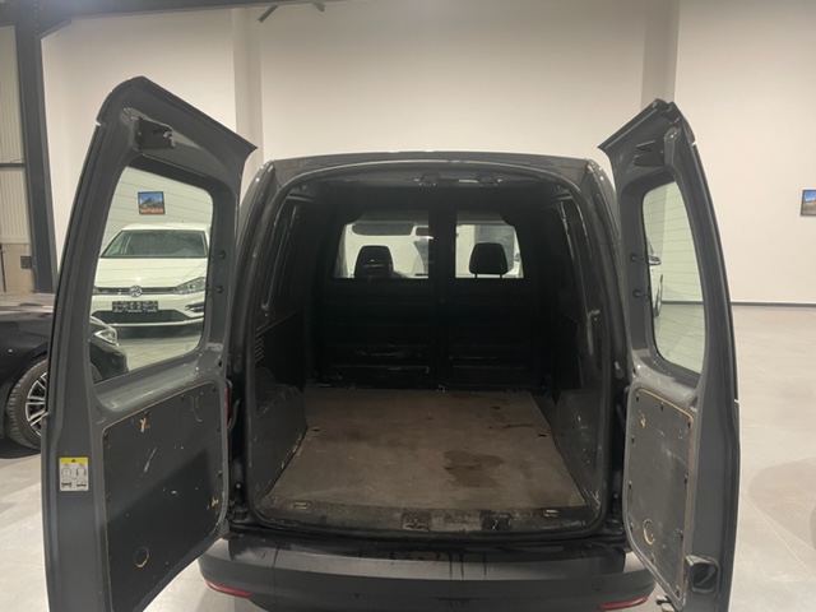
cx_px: 408
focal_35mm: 26
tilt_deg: -9.6
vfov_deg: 53.1
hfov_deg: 67.3
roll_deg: -0.2
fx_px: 613
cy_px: 306
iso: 200
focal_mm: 4.2
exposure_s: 1/50
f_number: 1.6
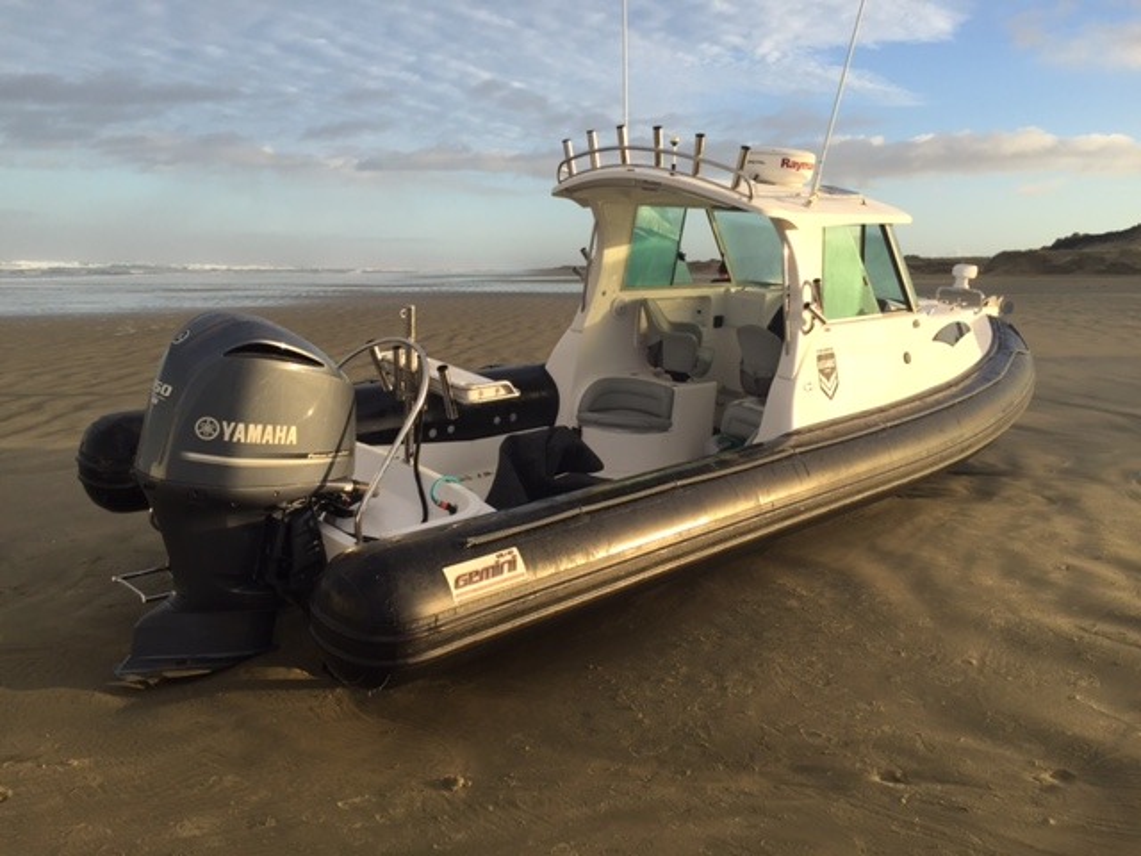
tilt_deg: -8.2
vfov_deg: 48.2
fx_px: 956
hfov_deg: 61.7
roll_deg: -1.0
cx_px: 570
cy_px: 428
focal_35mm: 29
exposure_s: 1/694
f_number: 2.2
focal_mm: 4.15
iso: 32
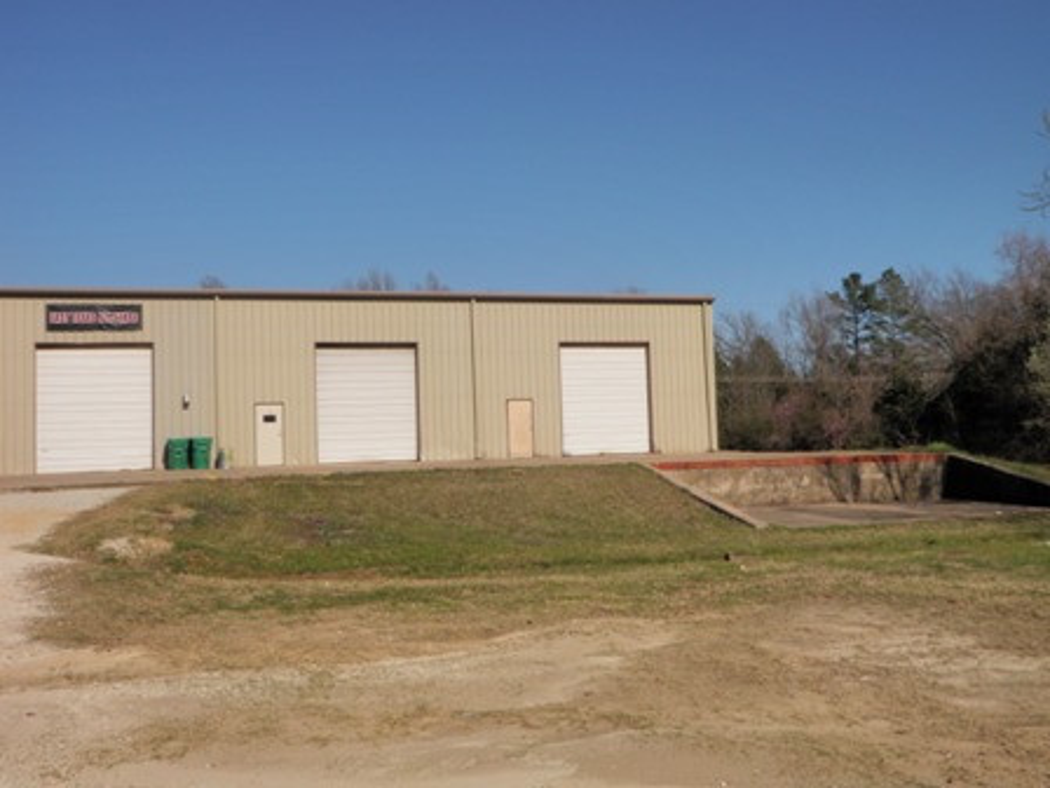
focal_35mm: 36
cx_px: 525
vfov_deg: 39.7
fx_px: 1092
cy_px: 394
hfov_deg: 51.4
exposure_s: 1/640
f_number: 6.3
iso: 50
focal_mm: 6.53
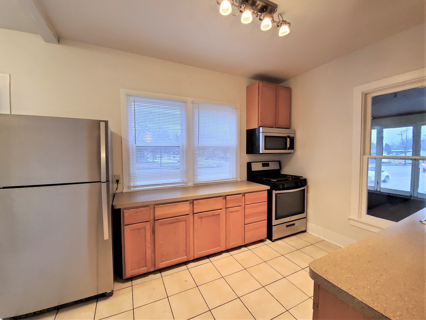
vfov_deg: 89.9
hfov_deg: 106.2
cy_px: 160
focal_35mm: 13
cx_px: 213
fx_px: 160
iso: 250
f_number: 2.2
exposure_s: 1/59
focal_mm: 1.8
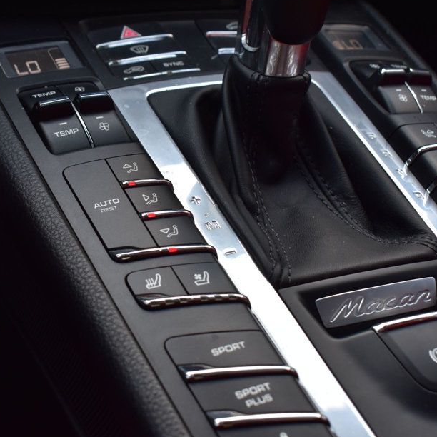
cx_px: 149
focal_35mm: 64
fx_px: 914
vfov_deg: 26.9
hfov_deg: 26.7
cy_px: 221
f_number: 8
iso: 400
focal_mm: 30
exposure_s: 1/50
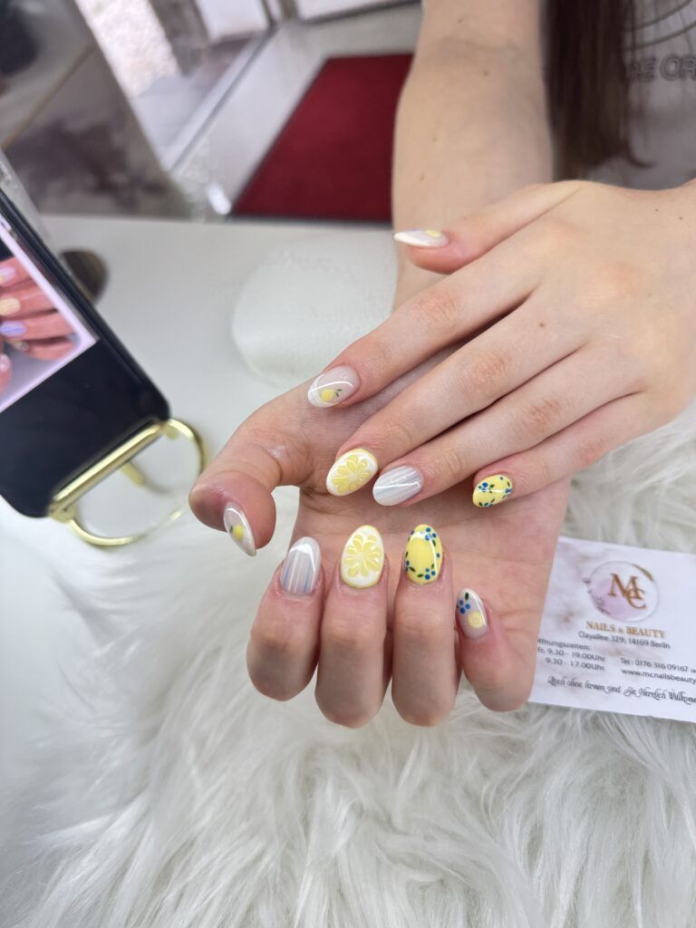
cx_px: 348
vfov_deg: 71.6
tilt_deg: -53.5
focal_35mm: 24
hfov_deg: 56.8
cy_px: 464
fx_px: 643
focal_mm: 6.76
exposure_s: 1/124
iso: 50
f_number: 1.78
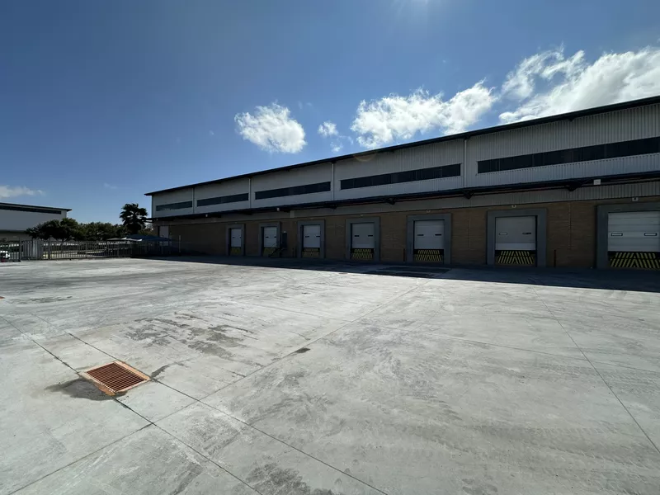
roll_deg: -1.0
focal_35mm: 14
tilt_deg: -2.3
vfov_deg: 85.7
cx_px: 330
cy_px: 248
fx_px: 267
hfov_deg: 102.1
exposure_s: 1/4000
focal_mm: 2.22
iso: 50
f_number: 2.2
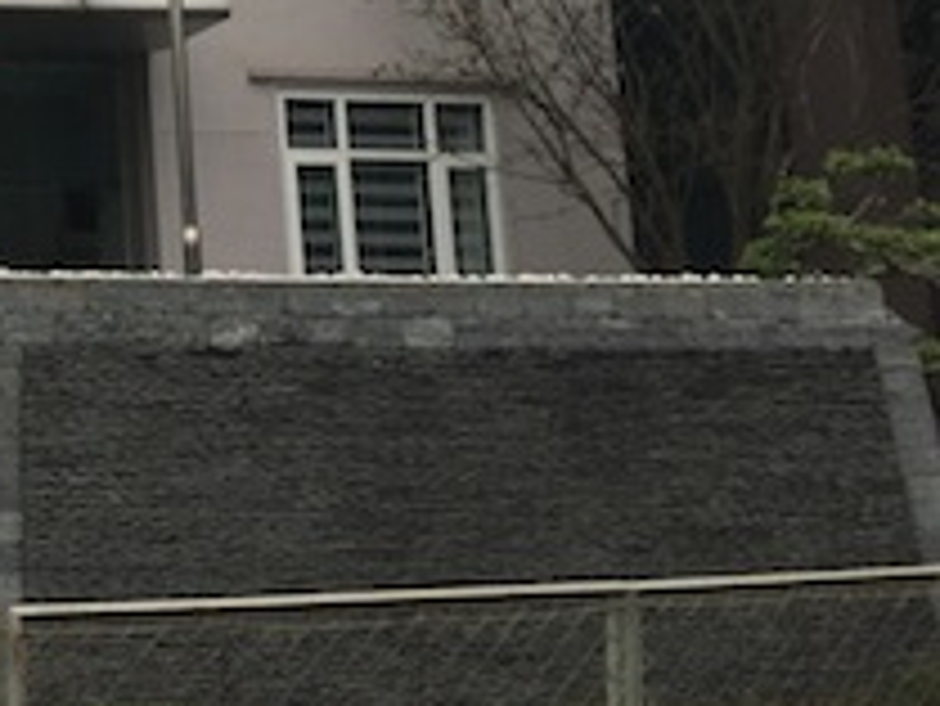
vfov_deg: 14.4
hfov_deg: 17.9
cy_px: -308
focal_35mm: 97
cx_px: -499
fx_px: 2636
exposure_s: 1/265
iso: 32
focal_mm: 4.15
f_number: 2.2
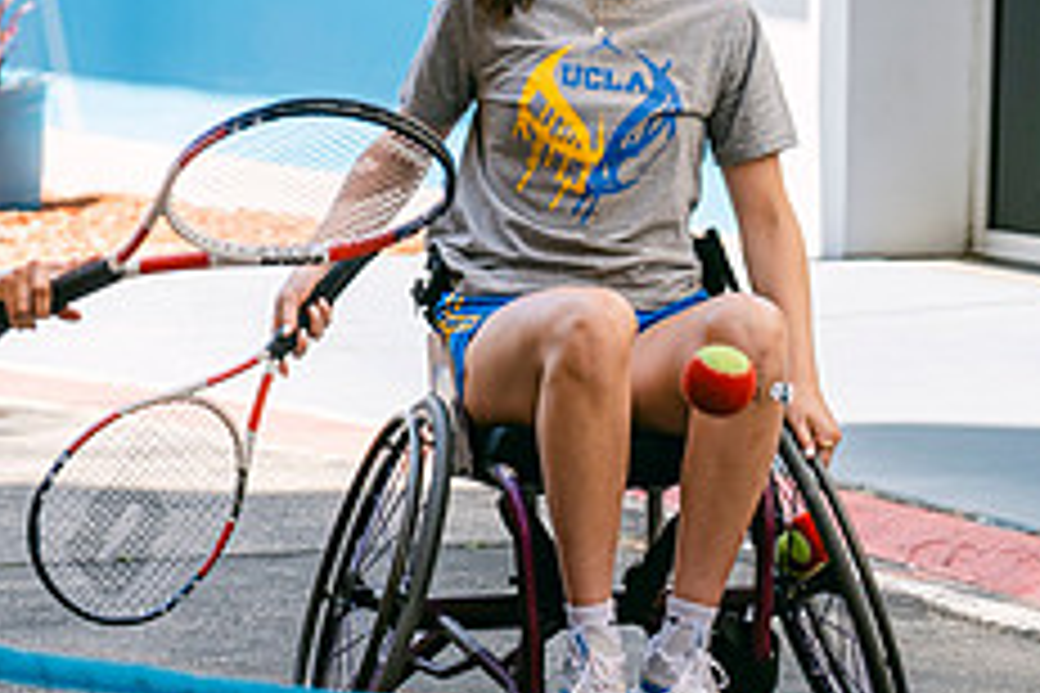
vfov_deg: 5.3
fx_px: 7482
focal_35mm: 259
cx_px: 108
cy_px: 281
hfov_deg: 7.9
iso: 160
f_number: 2.8
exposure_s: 1/750
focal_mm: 68.7
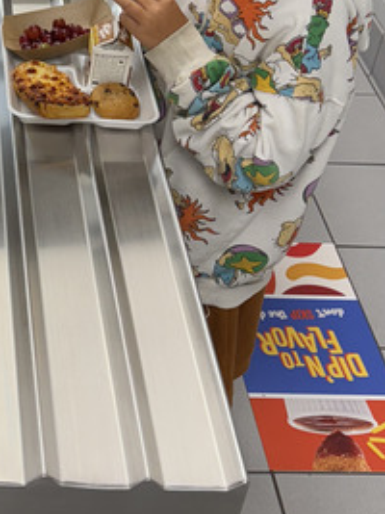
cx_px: -50
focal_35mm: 72
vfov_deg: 26.2
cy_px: 62
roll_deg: -2.9
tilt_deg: -34.1
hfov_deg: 19.5
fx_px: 1069
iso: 125
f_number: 1.78
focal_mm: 6.76
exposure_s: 1/120
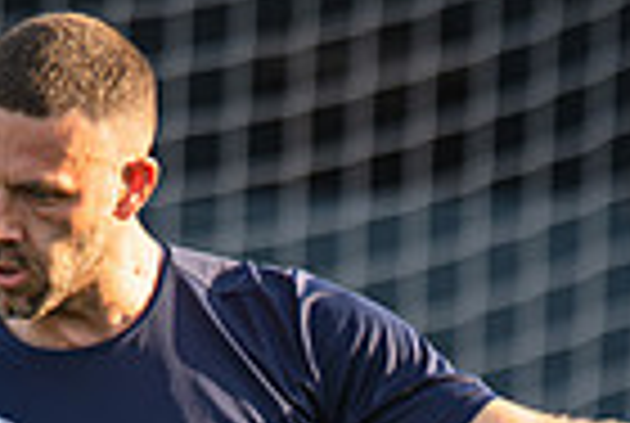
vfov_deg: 1.3
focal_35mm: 1022
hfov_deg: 2.0
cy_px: 949
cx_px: 424
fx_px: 17923
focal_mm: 135
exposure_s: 1/800
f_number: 1.8
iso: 50
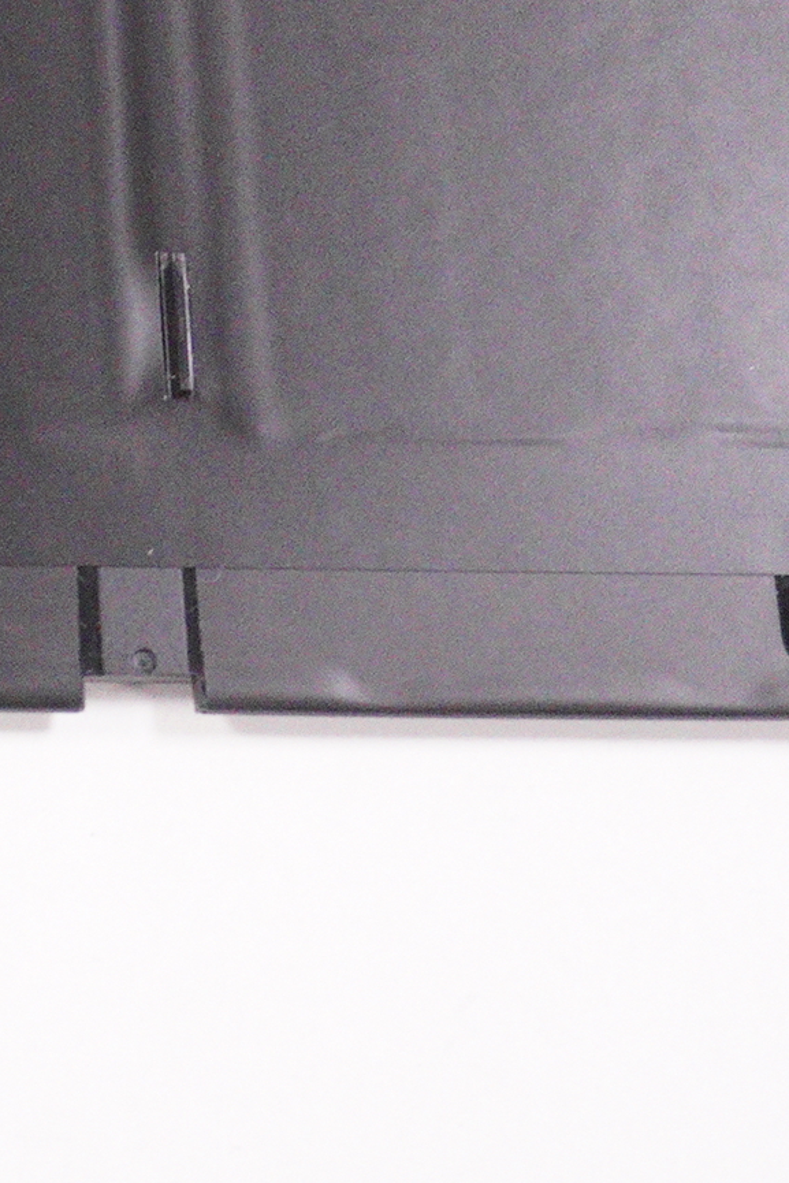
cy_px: 19
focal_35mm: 141
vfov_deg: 14.4
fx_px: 4625
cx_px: -766
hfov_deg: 9.2
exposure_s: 1/2000
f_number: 6.3
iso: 6400
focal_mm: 27
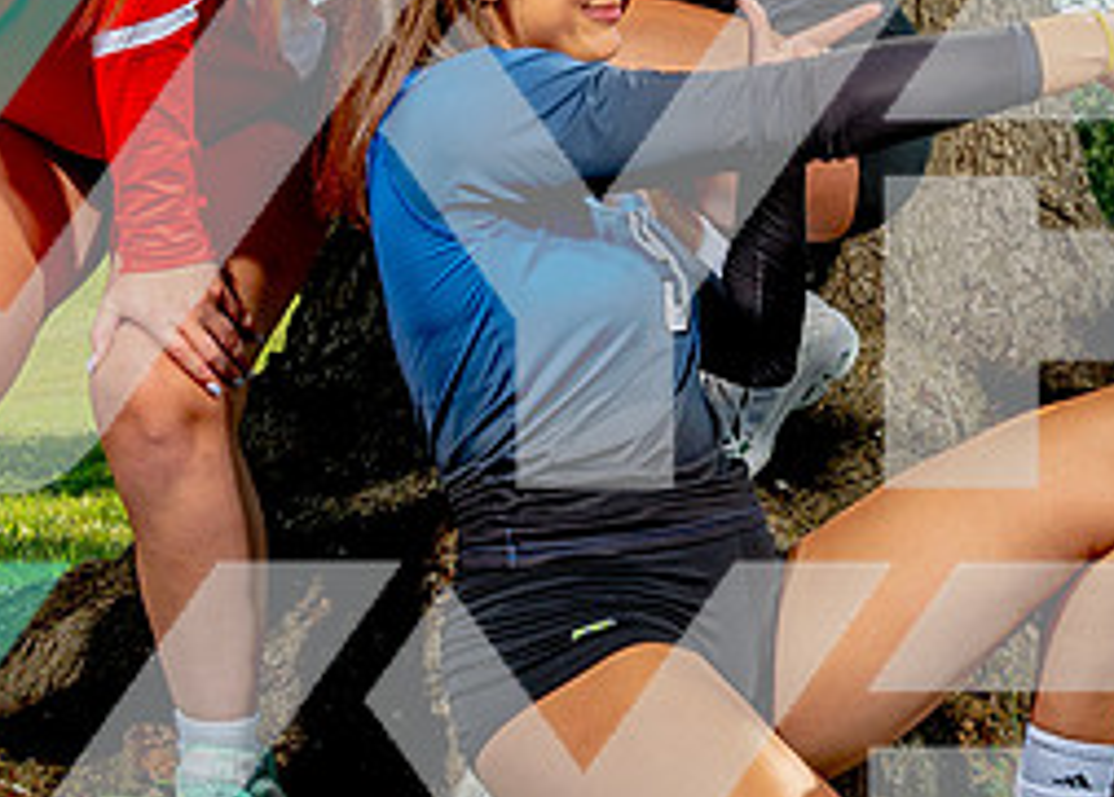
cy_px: 259
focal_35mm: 94
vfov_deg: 15.2
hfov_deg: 20.9
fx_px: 2976
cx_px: 949
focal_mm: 26
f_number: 8
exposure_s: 1/125
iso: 100
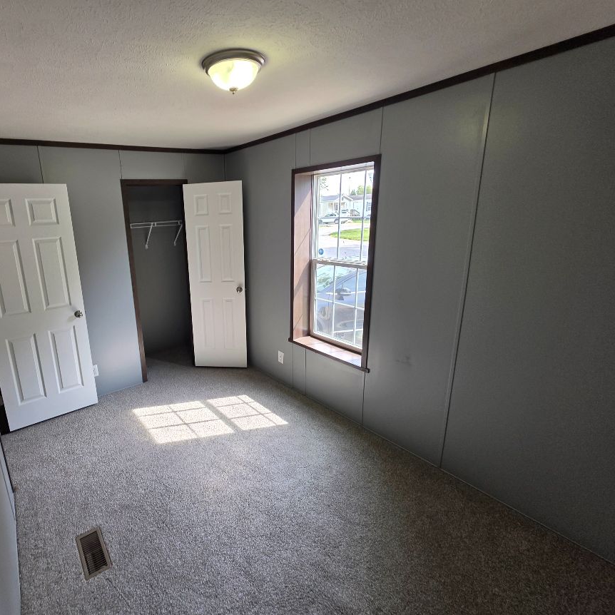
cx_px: 210
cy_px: 310
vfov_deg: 87.4
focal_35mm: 16
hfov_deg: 84.7
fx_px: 322
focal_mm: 2.2
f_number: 1.9
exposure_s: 1/120
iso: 50
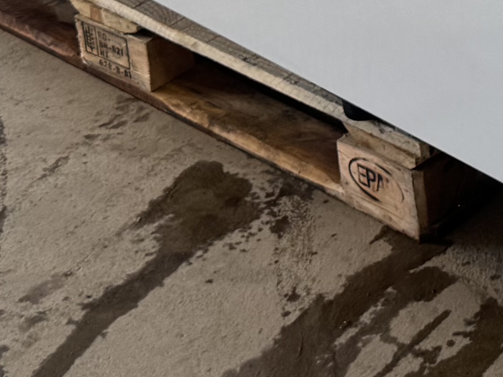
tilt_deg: -22.4
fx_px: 1787
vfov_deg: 11.4
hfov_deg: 15.1
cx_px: 702
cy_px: -226
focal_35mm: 123
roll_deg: +0.7
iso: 64
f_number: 1.78
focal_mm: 6.76
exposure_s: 1/221
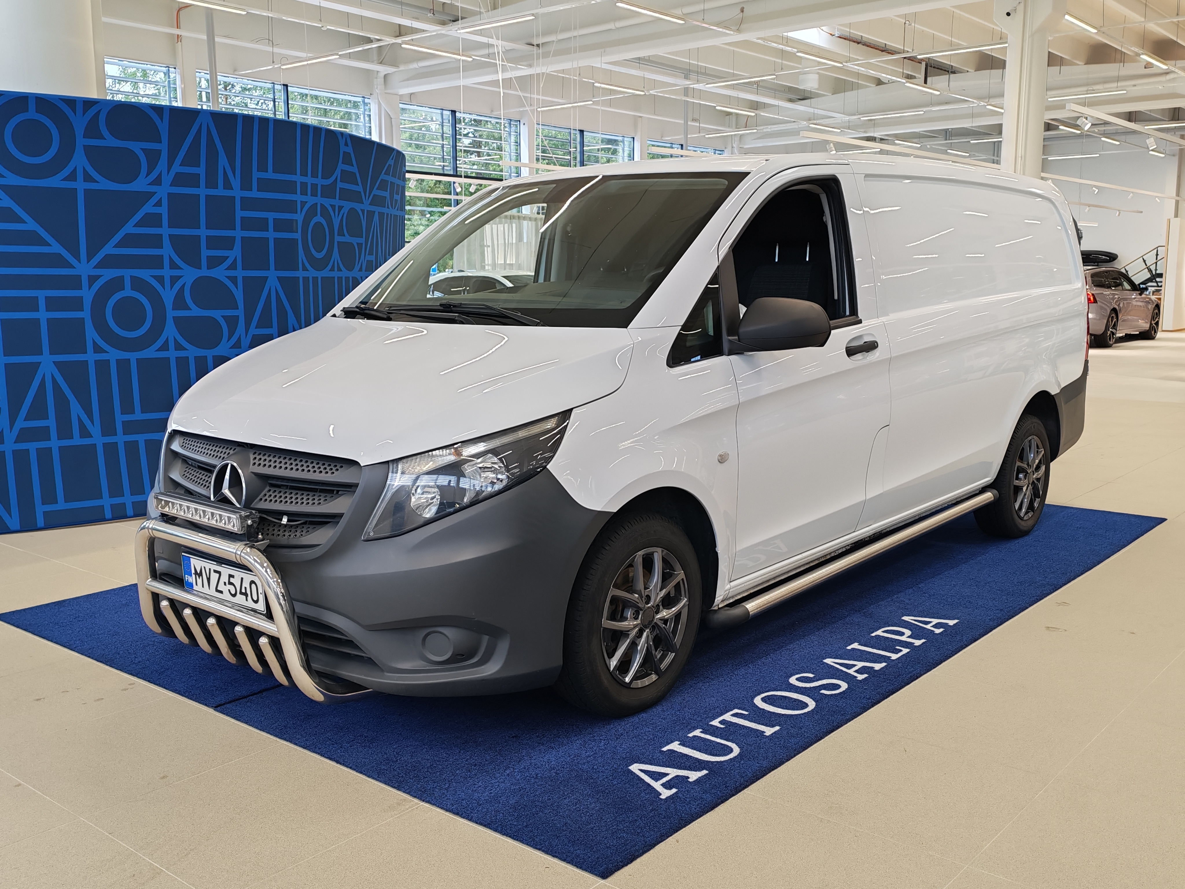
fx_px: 1164
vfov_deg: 41.8
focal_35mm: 34
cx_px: 592
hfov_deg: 54.0
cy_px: 444
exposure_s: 1/100
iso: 250
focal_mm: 6.12
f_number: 1.9
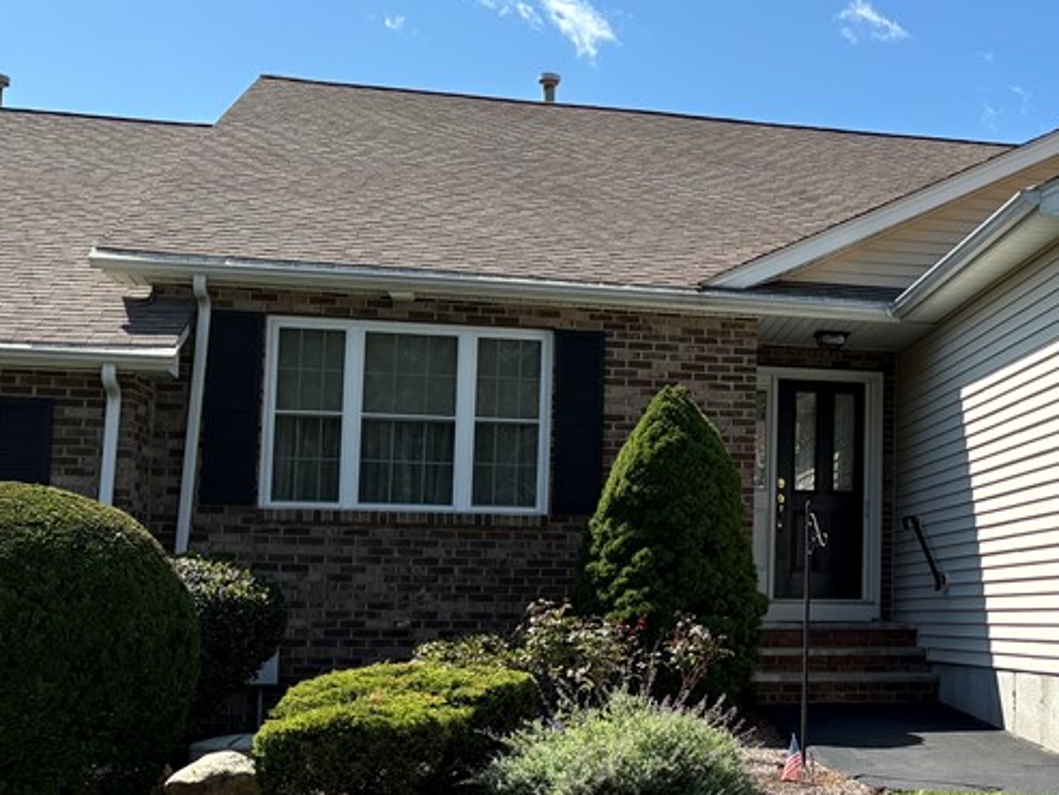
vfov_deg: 27.0
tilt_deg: +5.3
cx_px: 939
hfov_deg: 33.8
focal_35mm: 54
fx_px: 1652
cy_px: 440
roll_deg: -0.1
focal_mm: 5.96
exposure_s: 1/2398
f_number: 1.6
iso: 50
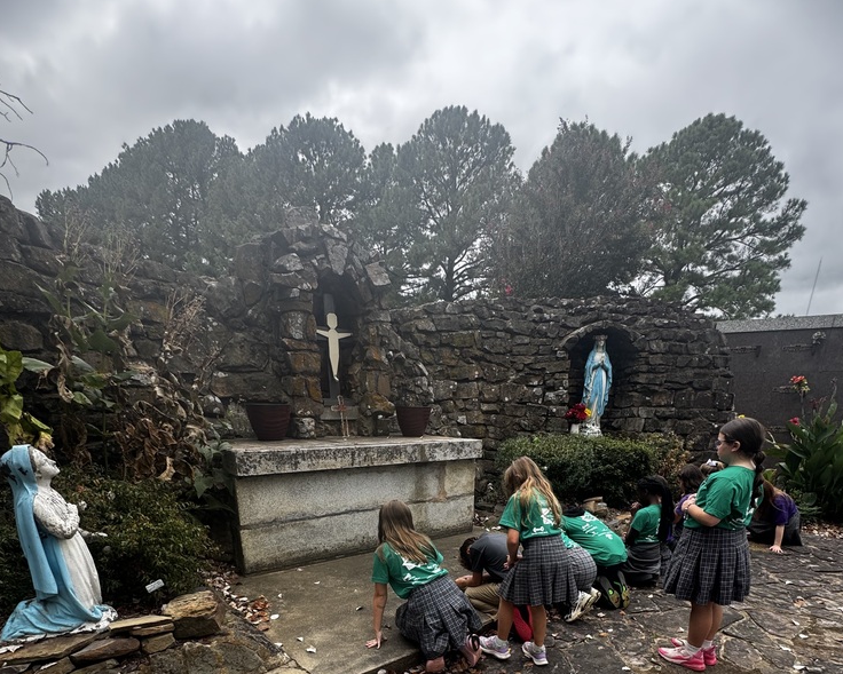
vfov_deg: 63.5
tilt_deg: -21.0
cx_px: 433
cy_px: 557
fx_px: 474
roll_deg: -0.7
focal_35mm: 19
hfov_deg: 83.3
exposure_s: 1/209
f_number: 2.2
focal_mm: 2.22
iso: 40
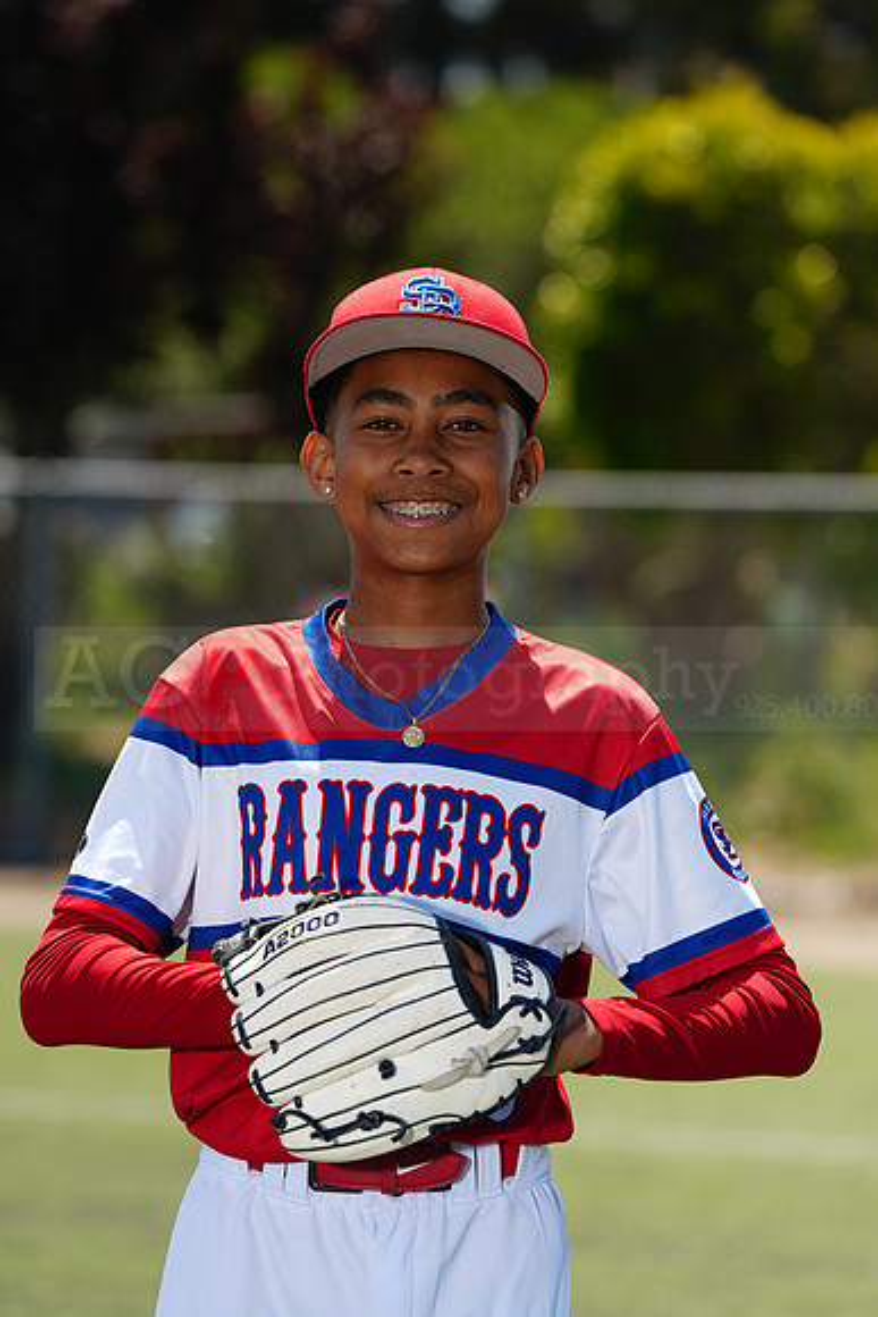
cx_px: 439
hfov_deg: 7.1
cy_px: 658
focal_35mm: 194
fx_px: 7092
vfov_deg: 10.6
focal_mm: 194
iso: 50
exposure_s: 1/250
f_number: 5
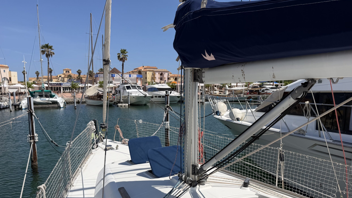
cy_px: 120
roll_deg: +0.5
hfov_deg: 69.8
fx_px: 252
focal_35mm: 27
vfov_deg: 42.7
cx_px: 179
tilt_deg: -6.1
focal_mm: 6.76
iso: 80
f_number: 1.78
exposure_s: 1/8130
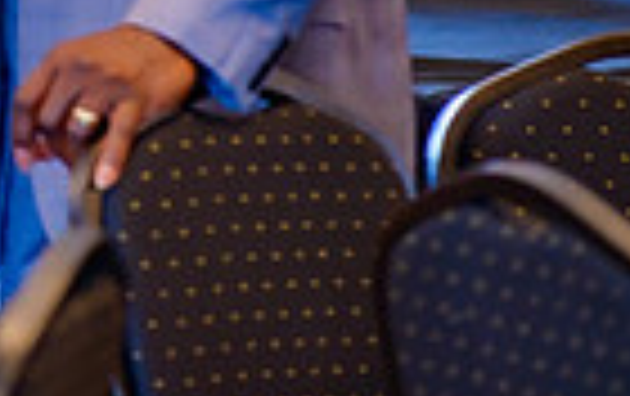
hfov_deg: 4.7
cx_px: -608
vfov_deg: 3.0
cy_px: -376
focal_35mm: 442
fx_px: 7601
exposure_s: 1/80
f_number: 2.5
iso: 360
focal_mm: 105
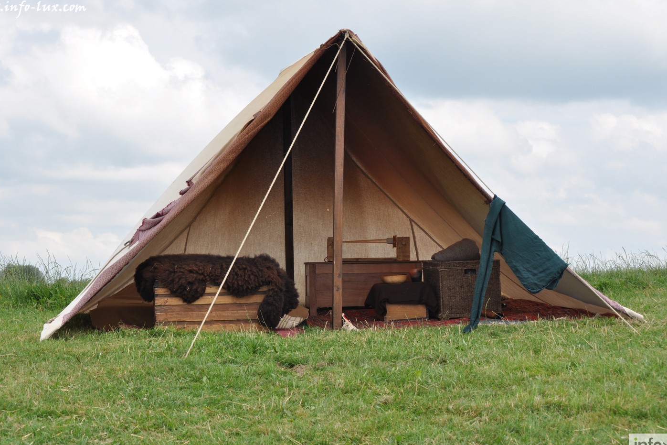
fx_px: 1640
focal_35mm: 89
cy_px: 236
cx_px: 324
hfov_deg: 23.0
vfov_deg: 15.4
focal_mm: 55
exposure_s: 1/200
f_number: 10
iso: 200
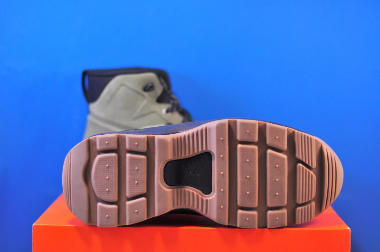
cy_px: 126
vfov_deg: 18.1
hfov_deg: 27.0
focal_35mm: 75
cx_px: 190
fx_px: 791
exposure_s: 1/320
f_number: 2
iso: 250
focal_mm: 50
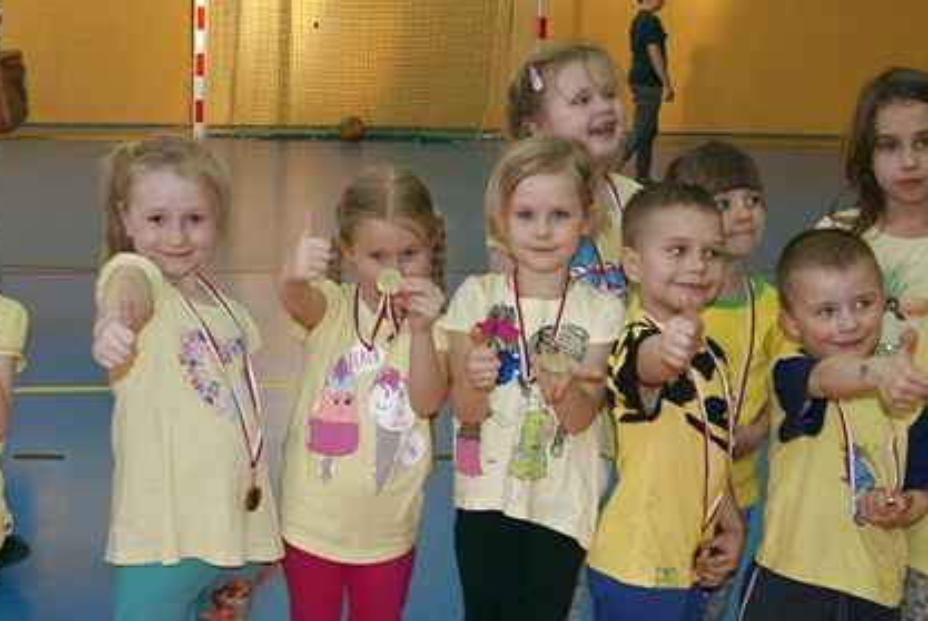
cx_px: 325
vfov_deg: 24.6
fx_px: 1419
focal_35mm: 55
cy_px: 381
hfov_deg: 35.9
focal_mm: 18
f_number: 5.6
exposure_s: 1/60
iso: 400
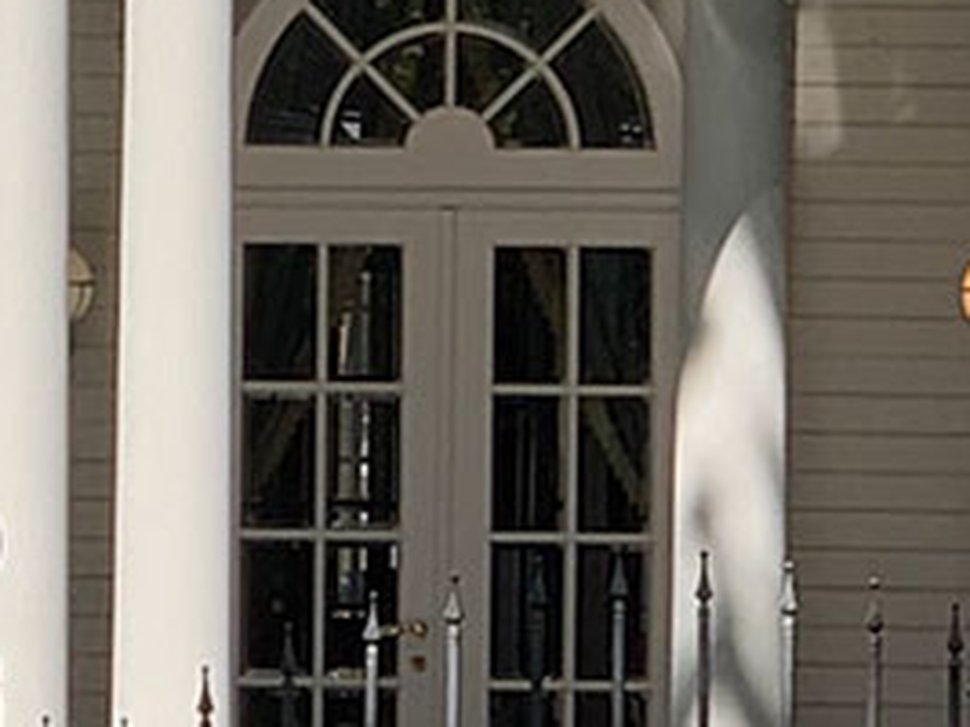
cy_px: -458
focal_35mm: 399
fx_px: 11176
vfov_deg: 3.7
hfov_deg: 4.9
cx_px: -272
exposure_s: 1/302
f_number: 2.4
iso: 16
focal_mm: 6
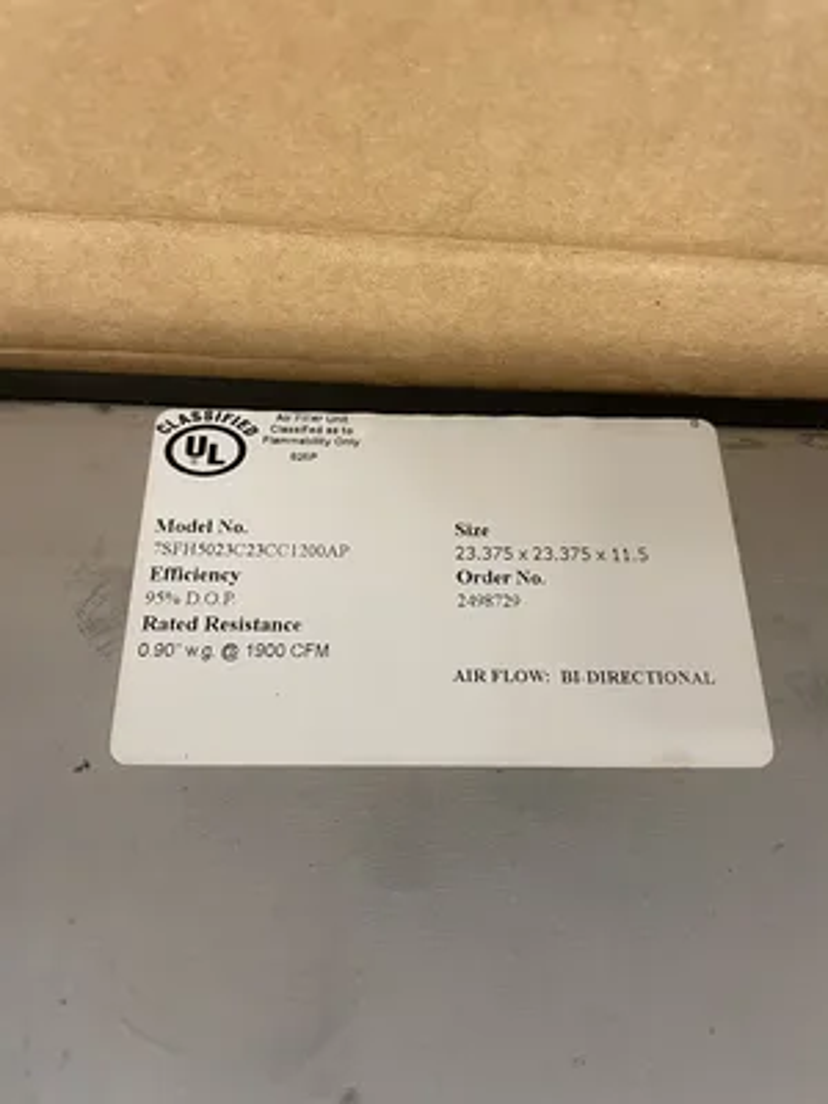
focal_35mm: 26
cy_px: 552
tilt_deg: -26.5
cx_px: 414
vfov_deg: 67.3
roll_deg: +0.5
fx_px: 829
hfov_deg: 53.1
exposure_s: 1/60
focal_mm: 4.2
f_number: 1.6
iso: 320
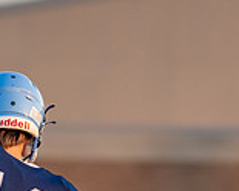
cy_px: 306
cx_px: 43
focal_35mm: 1108
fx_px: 7837
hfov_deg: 1.7
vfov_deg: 1.4
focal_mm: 200
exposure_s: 1/2000
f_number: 2.8
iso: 800
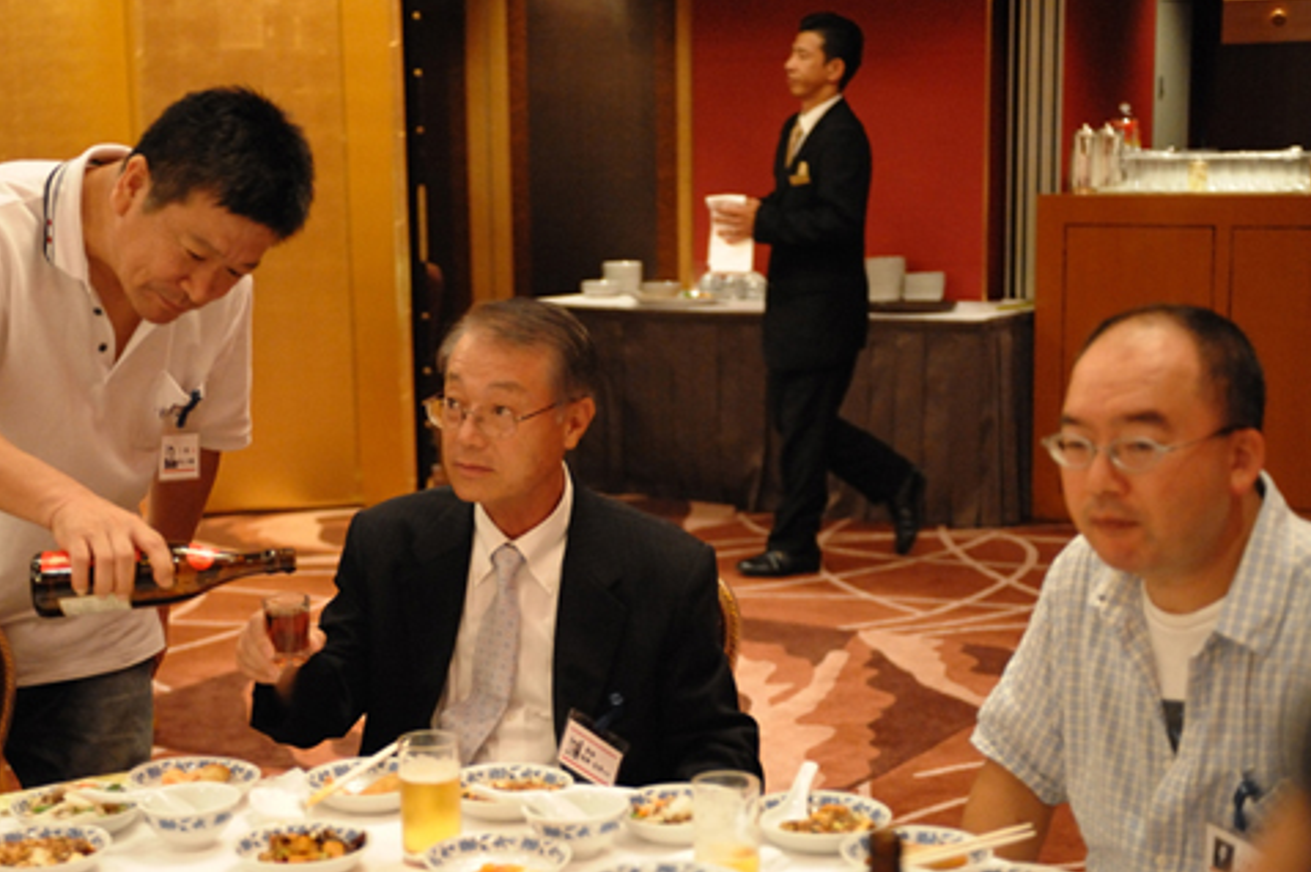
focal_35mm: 67
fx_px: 2438
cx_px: 499
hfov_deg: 30.0
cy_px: 524
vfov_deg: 20.3
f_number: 2.8
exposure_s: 1/125
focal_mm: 50
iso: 5600
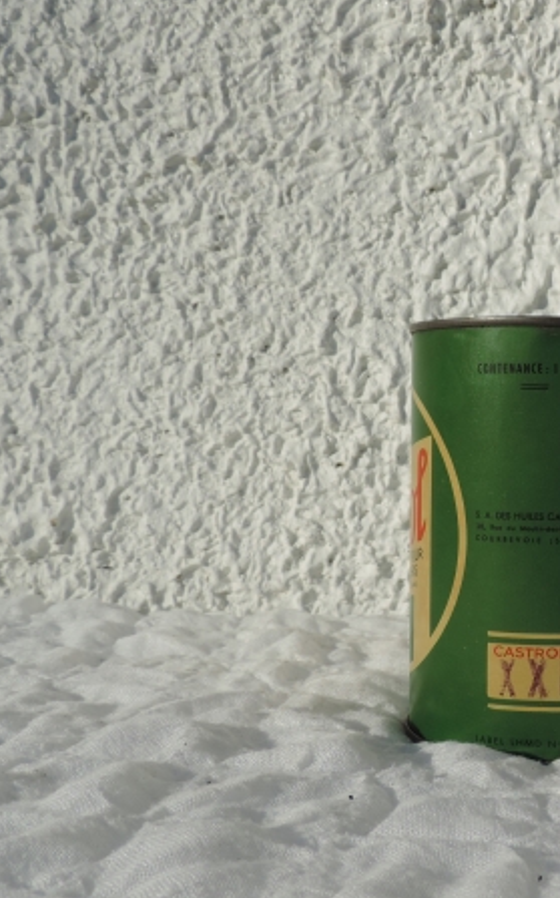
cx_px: 522
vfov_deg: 42.7
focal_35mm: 47
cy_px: 448
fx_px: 1149
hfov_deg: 26.3
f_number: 3.6
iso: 80
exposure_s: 1/1600
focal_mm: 5.8
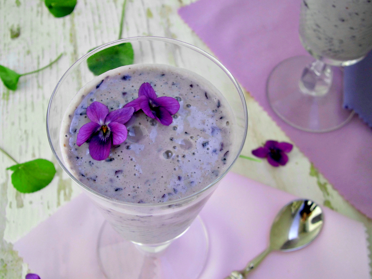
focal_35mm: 48
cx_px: 185
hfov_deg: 39.7
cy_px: 139
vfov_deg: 30.3
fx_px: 516
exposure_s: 1/500
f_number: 3.4
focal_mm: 8.3
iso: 100
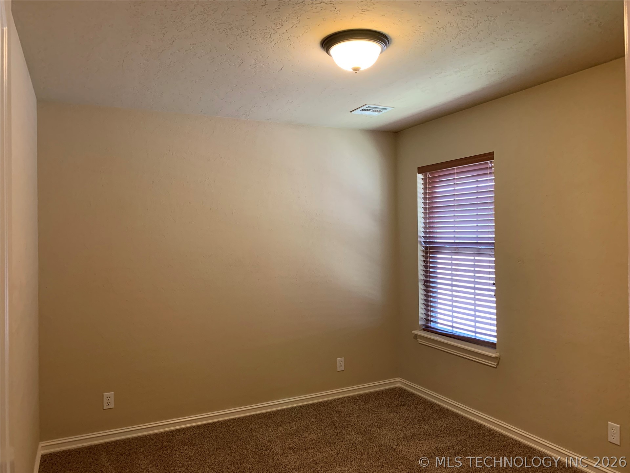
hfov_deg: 67.3
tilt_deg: +0.7
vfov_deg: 53.1
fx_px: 473
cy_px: 236
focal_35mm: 26
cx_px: 315
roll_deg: +1.0
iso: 250
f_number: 1.8
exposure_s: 1/60
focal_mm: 4.25
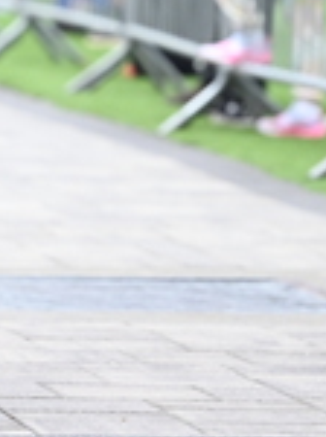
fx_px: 5780
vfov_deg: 4.3
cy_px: -61
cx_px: -10
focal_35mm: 459
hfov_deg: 3.2
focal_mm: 130
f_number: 2.8
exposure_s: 1/1600
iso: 1250
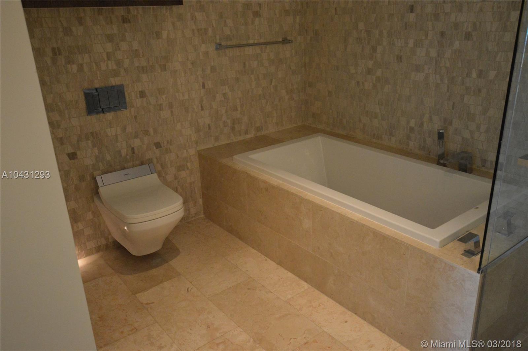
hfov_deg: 62.0
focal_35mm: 30
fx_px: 440
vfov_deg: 43.5
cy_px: 176
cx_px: 264
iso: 3200
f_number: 3.5
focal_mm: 20
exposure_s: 1/320
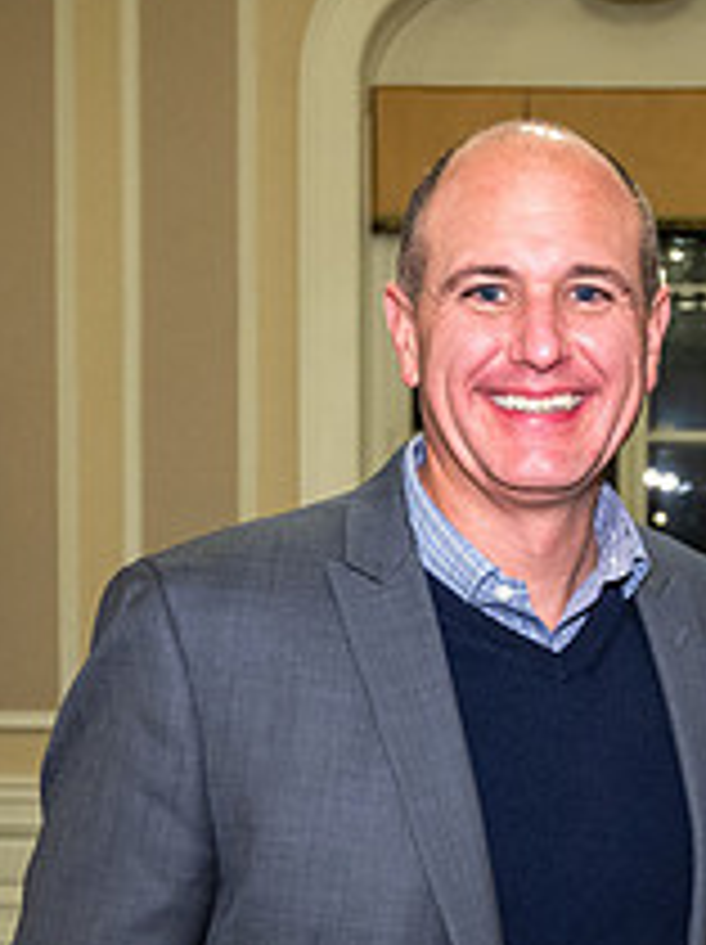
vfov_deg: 25.2
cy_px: 657
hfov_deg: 18.8
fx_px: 2098
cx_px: 612
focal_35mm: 77
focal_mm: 29
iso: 2500
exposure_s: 1/40
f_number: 4
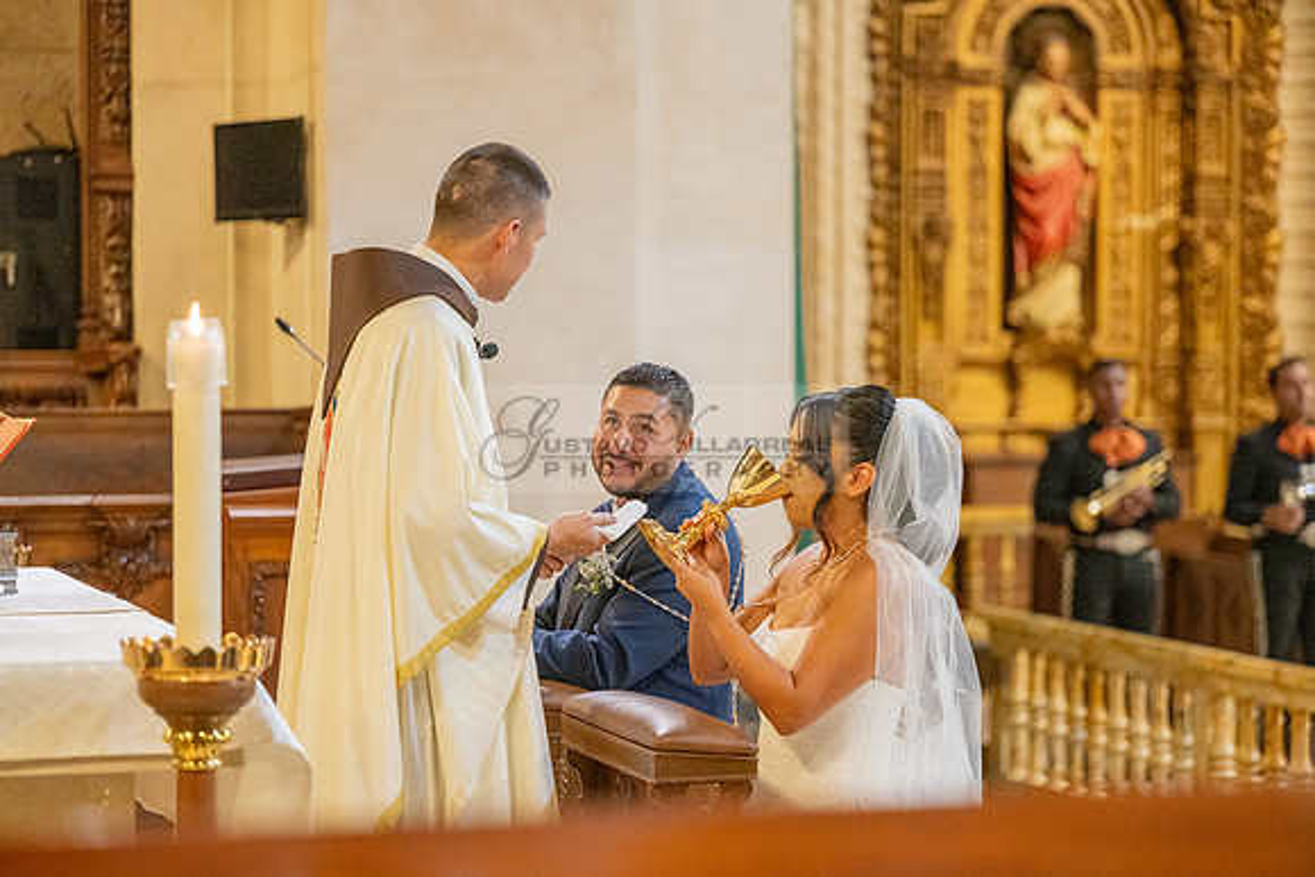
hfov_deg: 20.0
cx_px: 658
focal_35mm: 102
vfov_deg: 13.4
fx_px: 3727
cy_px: 438
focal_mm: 102
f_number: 2.8
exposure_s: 1/200
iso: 2000
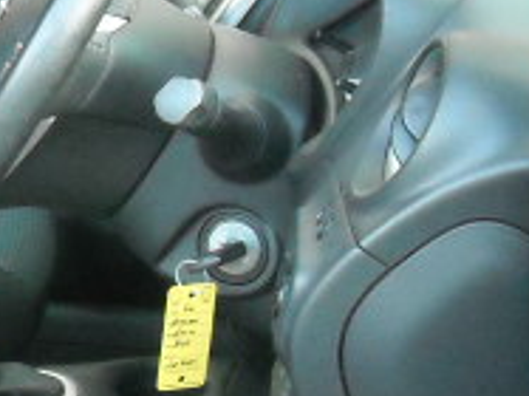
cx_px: -249
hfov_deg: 15.3
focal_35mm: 120
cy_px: 158
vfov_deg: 12.3
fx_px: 1833
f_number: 2.8
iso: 800
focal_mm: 5.7
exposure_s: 1/52
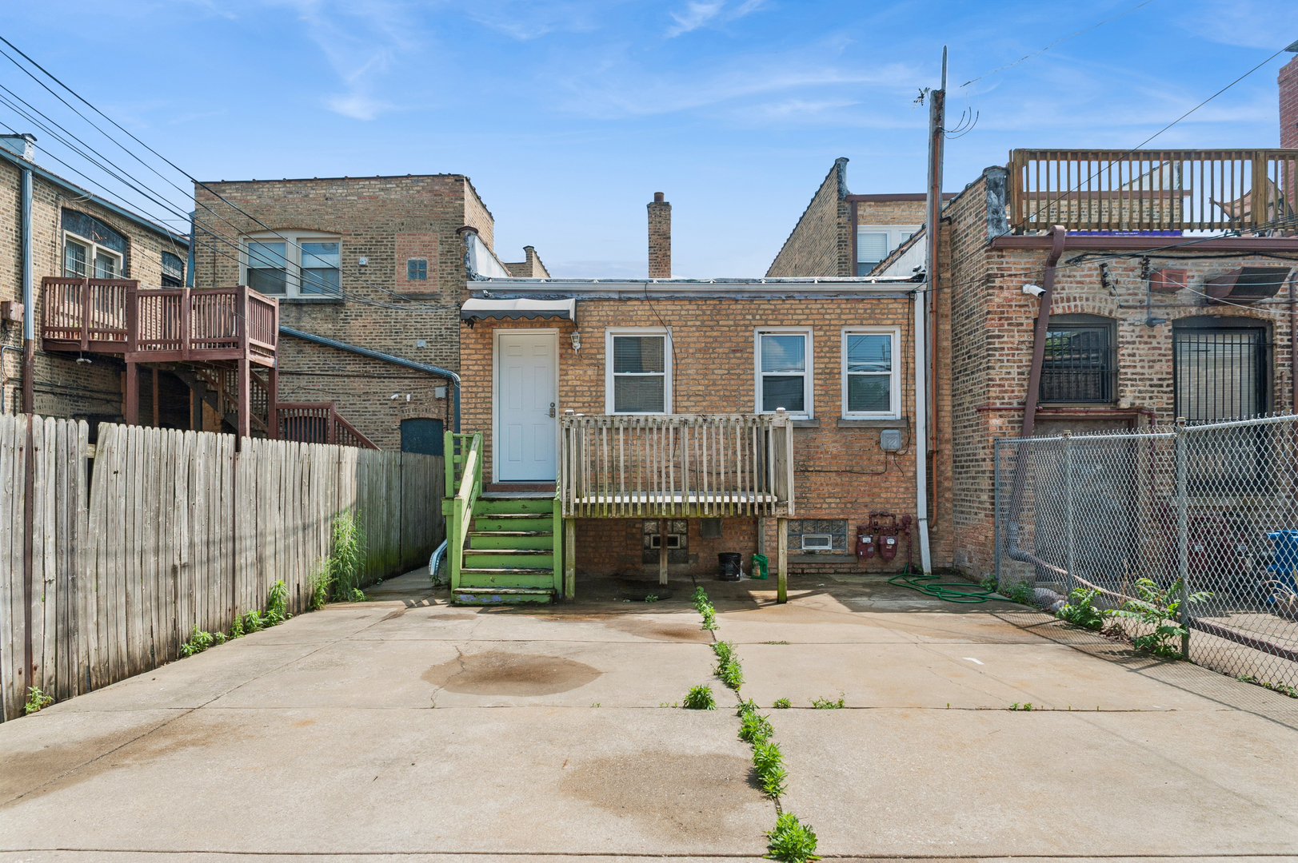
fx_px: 865
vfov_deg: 53.1
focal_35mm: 24
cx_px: 649
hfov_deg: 73.8
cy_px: 432
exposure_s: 1/800
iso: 400
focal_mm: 24
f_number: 8
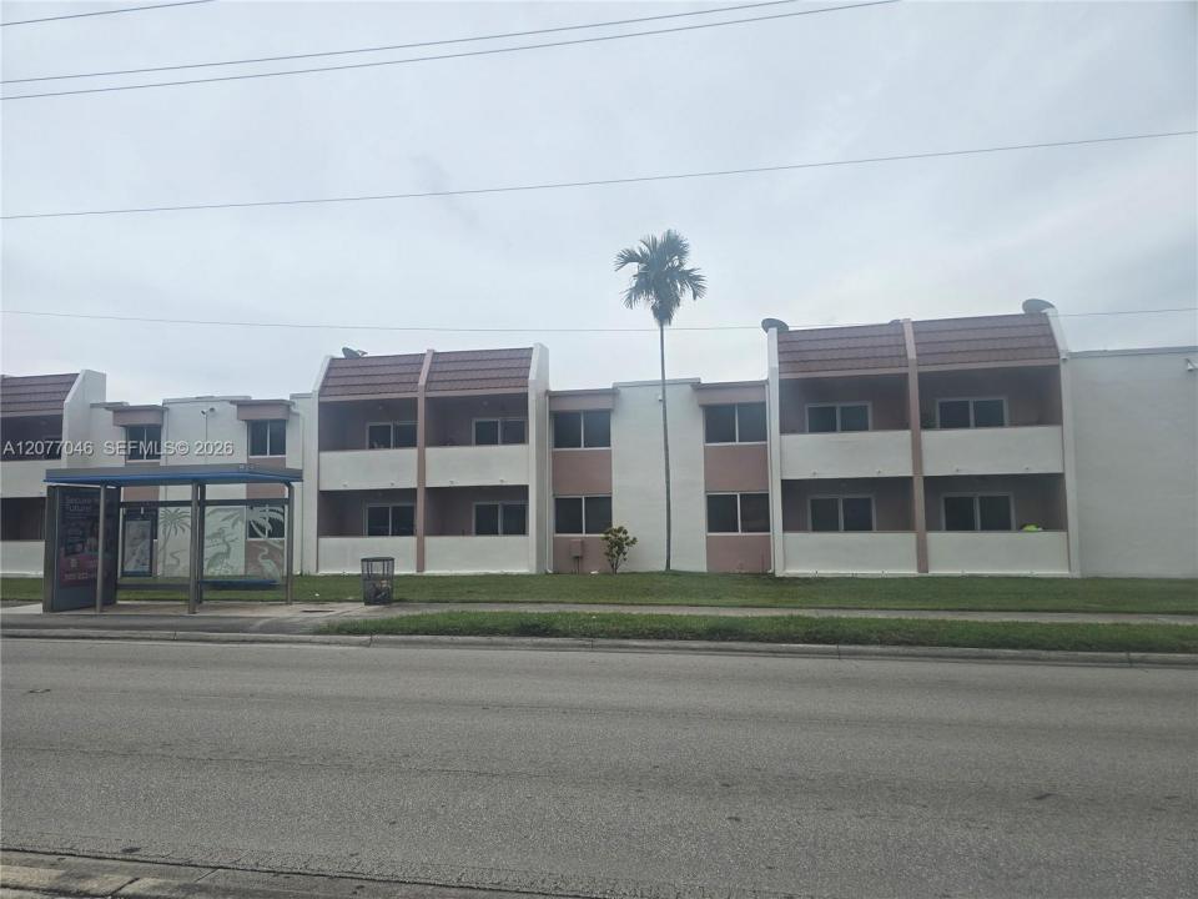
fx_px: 796
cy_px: 450
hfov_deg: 73.9
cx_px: 599
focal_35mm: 23
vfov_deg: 58.9
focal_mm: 6.3
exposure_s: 1/572
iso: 12
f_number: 1.7
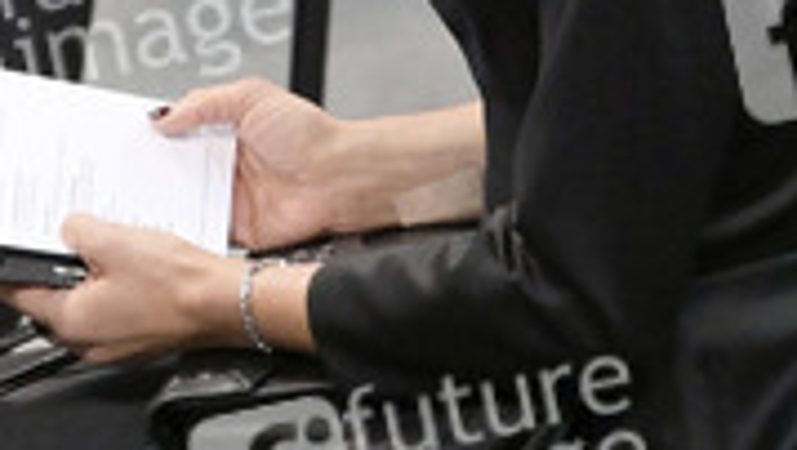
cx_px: 548
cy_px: -205
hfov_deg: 2.8
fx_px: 16348
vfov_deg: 1.6
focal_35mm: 773
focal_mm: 330
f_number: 5.6
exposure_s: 1/320
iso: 10000
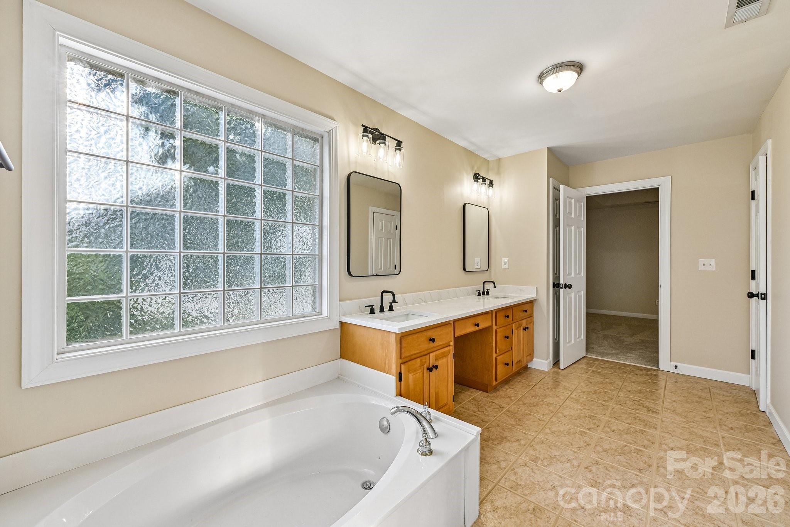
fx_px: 307
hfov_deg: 104.3
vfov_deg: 81.2
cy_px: 264
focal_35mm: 14
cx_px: 395
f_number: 8
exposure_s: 1/25
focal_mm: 14
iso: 100
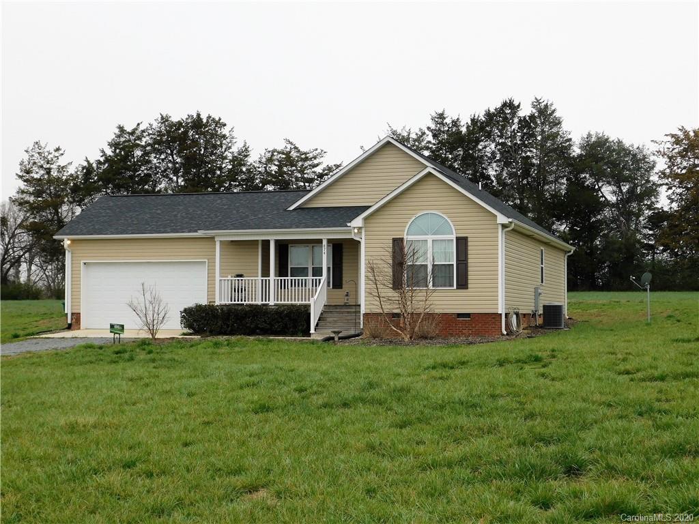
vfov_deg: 24.8
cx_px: 350
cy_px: 262
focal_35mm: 59
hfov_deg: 32.7
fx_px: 1191
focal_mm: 10.4
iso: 125
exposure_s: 1/250
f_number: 4
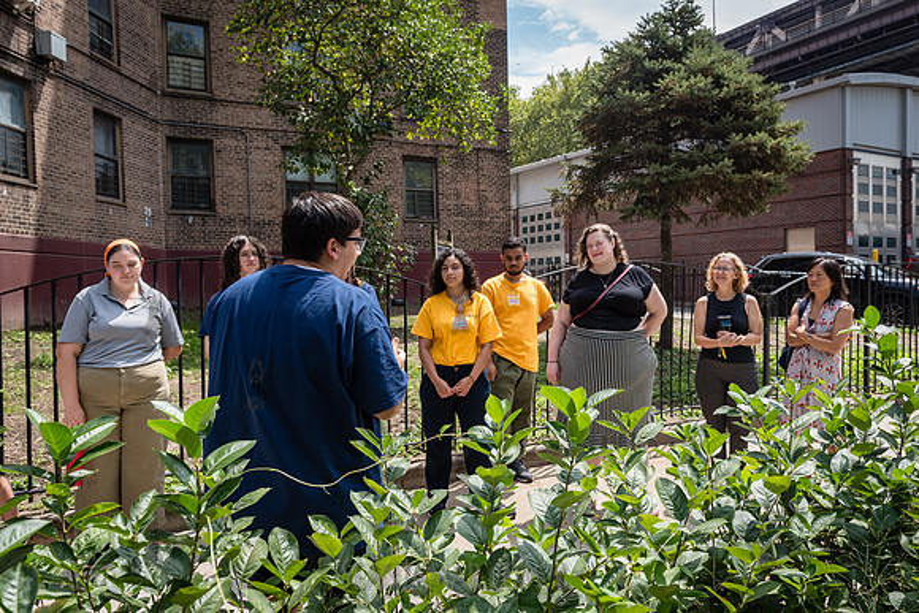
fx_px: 687
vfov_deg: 48.1
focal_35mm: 27
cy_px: 307
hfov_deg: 67.3
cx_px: 508
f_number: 4.5
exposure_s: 1/500
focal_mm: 24
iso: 200
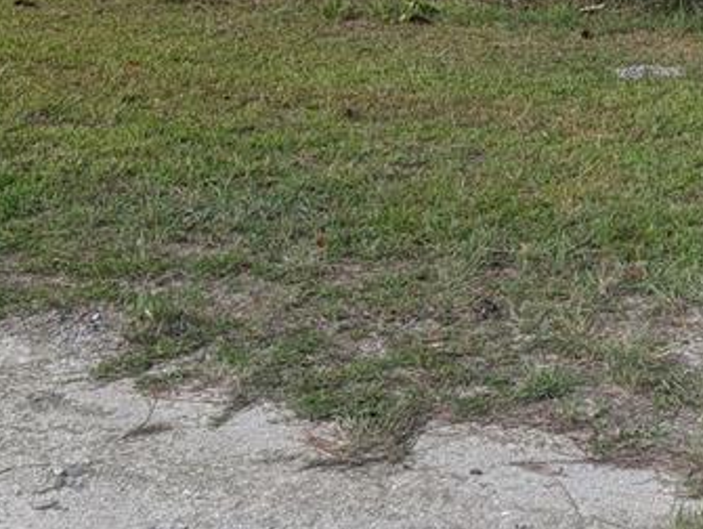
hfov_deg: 25.3
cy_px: -141
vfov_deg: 18.9
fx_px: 1484
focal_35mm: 73
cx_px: 716
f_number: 1.68
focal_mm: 6.9
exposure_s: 1/569
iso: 21
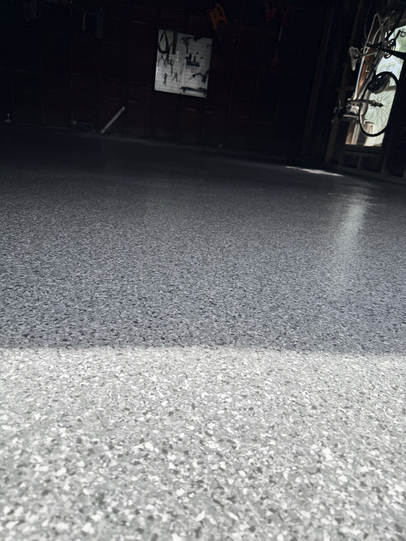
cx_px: 203
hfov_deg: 56.8
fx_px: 375
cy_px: 270
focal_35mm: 24
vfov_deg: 71.6
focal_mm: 6.76
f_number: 1.78
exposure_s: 1/3584
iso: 80
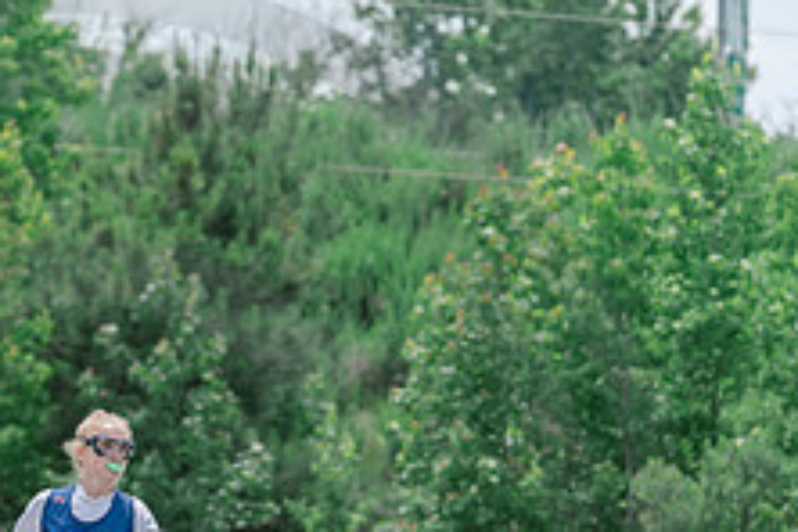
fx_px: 13454
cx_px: 190
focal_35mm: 607
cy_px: 713
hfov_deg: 3.4
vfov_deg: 2.3
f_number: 4.5
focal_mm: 200
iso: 250
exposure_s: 1/1250
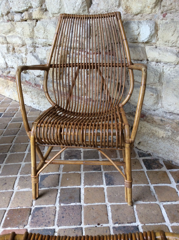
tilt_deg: -25.5
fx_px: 221
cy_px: 120
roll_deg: +1.6
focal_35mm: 32
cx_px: 90
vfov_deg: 56.9
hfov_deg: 44.1
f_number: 2.4
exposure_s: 1/100
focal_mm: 3.3
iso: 50
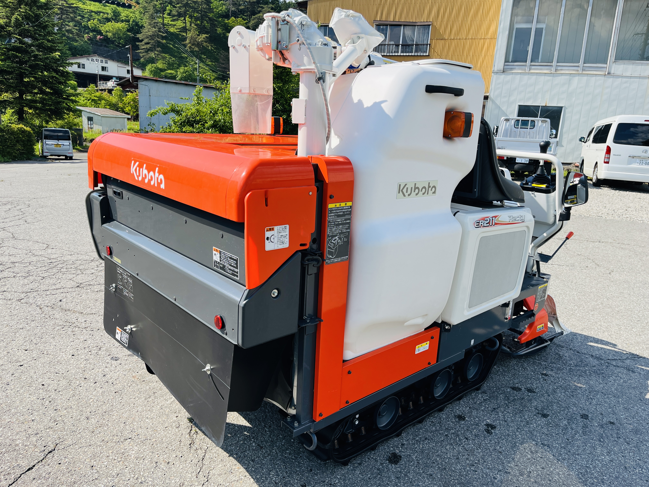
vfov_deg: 53.1
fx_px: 487
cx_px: 324
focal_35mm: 26
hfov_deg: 67.3
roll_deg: -3.4
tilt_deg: -14.0
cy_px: 244
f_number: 1.6
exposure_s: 1/2101
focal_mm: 5.1
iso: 50
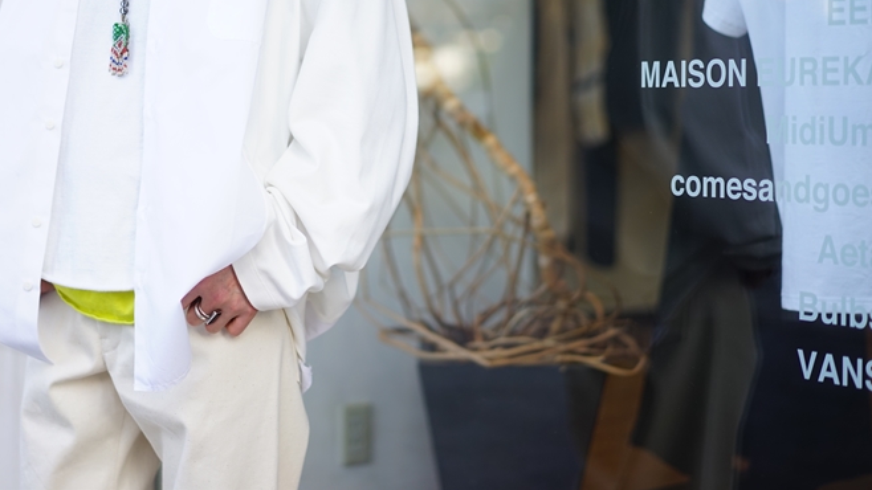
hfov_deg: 30.1
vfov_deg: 17.2
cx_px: 378
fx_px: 1618
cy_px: 140
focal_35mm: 70
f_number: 1.8
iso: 100
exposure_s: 1/400
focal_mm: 55
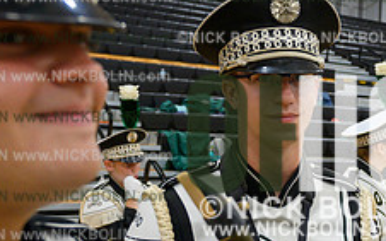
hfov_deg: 31.2
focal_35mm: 64
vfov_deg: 20.2
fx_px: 673
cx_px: 307
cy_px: 156
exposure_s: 1/250
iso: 1250
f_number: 4
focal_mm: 24.5
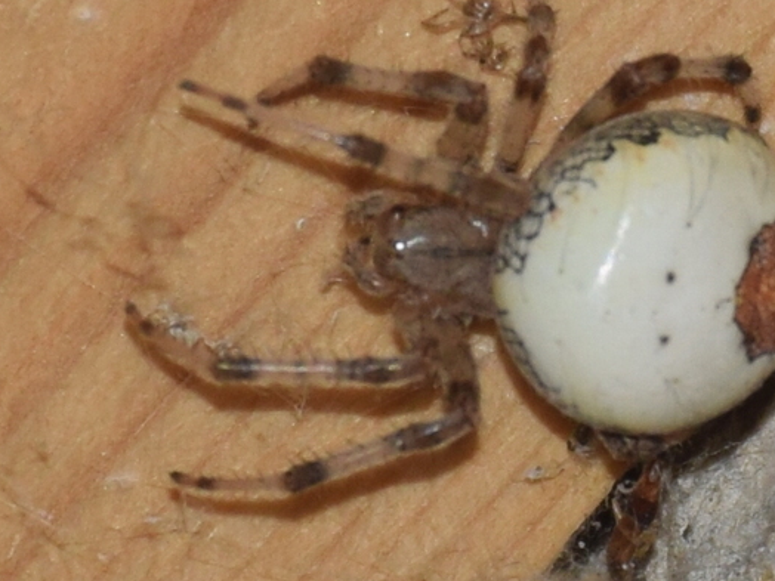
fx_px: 8261
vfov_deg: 4.0
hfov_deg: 5.4
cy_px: 195
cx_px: 523
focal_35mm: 369
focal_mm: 140
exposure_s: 1/60
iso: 320
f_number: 5.6
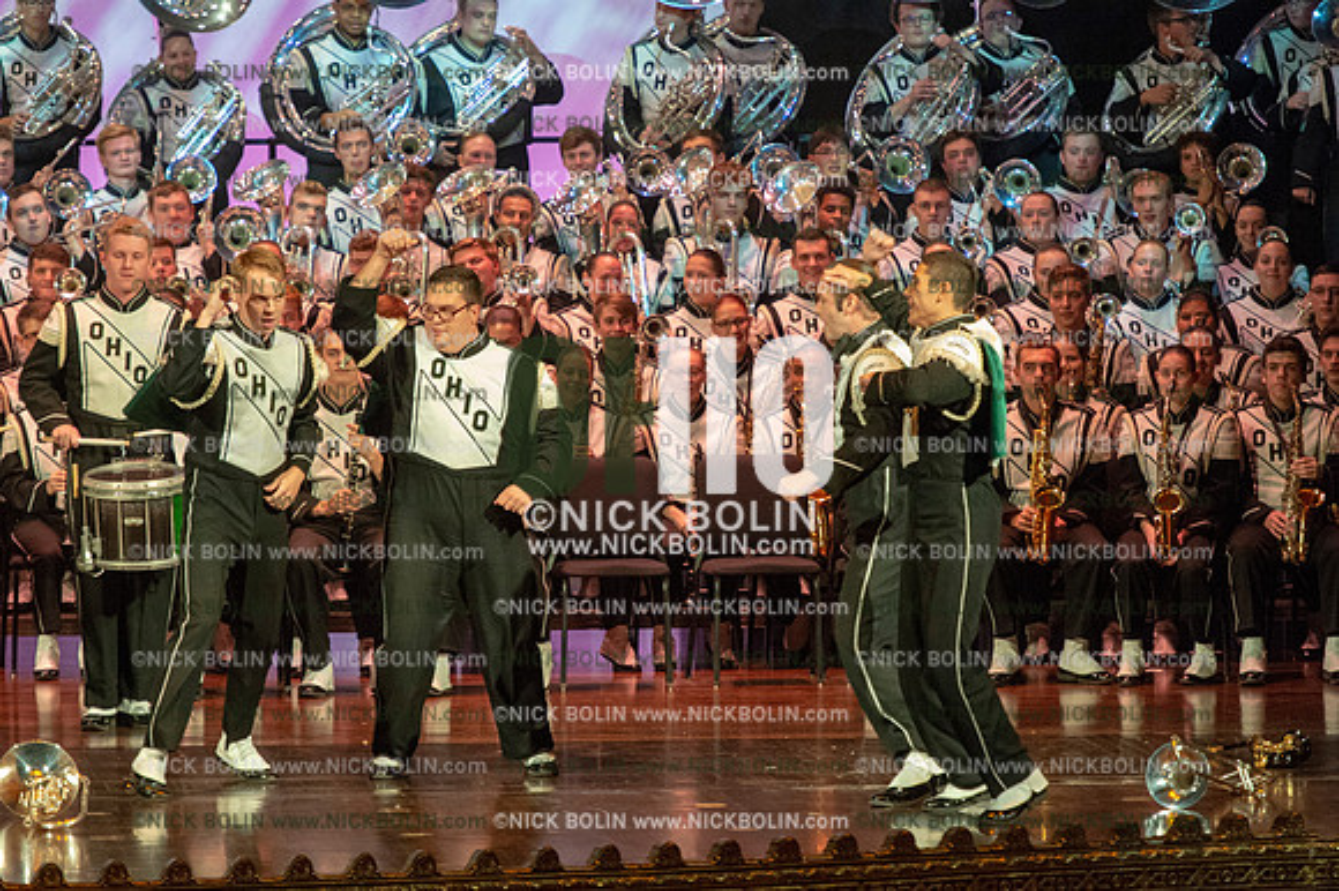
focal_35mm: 240
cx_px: 670
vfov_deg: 5.7
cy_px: 446
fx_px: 8921
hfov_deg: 8.6
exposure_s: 1/200
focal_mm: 240
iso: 8000
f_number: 5.6
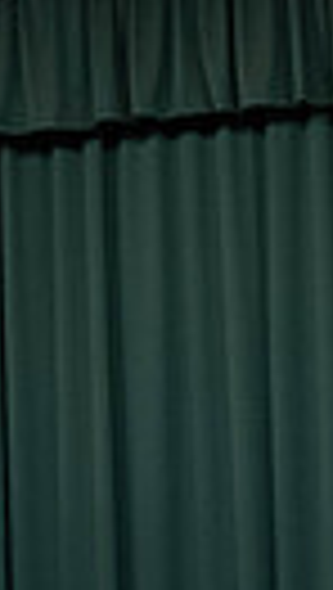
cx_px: -801
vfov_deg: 7.5
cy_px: 295
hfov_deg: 4.0
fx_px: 4506
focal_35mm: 288
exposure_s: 1/125
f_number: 5.6
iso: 6400
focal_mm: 60
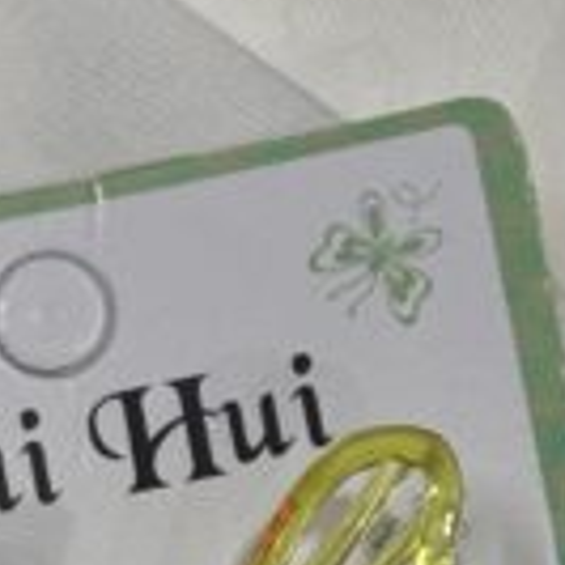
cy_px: 884
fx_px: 5115
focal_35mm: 277
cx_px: 289
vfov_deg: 6.2
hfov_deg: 6.3
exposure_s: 1/50
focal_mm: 5.96
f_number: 1.6
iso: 80
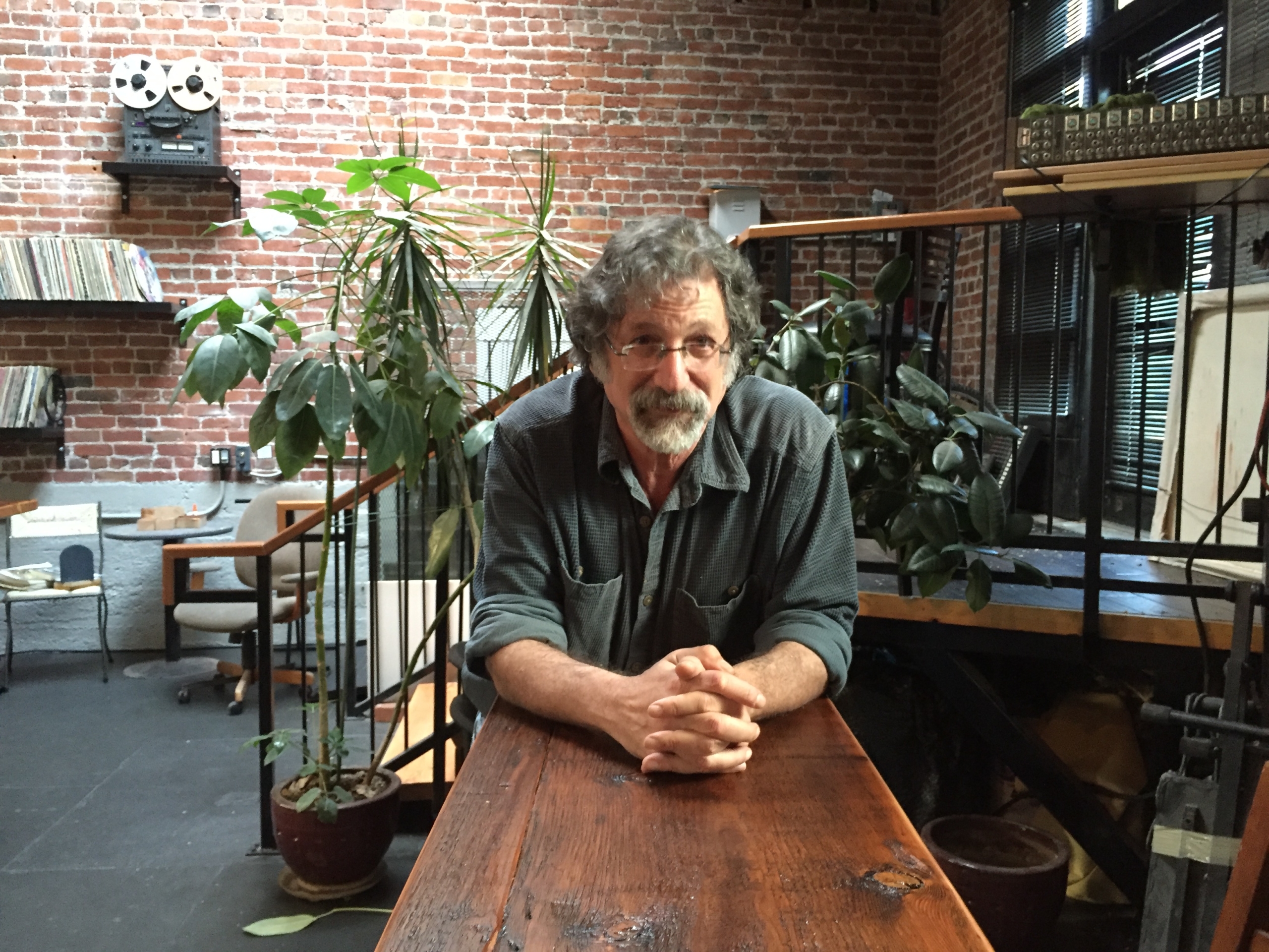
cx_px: 634
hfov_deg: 61.7
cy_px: 476
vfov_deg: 48.2
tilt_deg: -4.4
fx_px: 1063
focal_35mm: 29
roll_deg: +0.0
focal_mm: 4.15
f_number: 2.2
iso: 500
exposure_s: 1/15
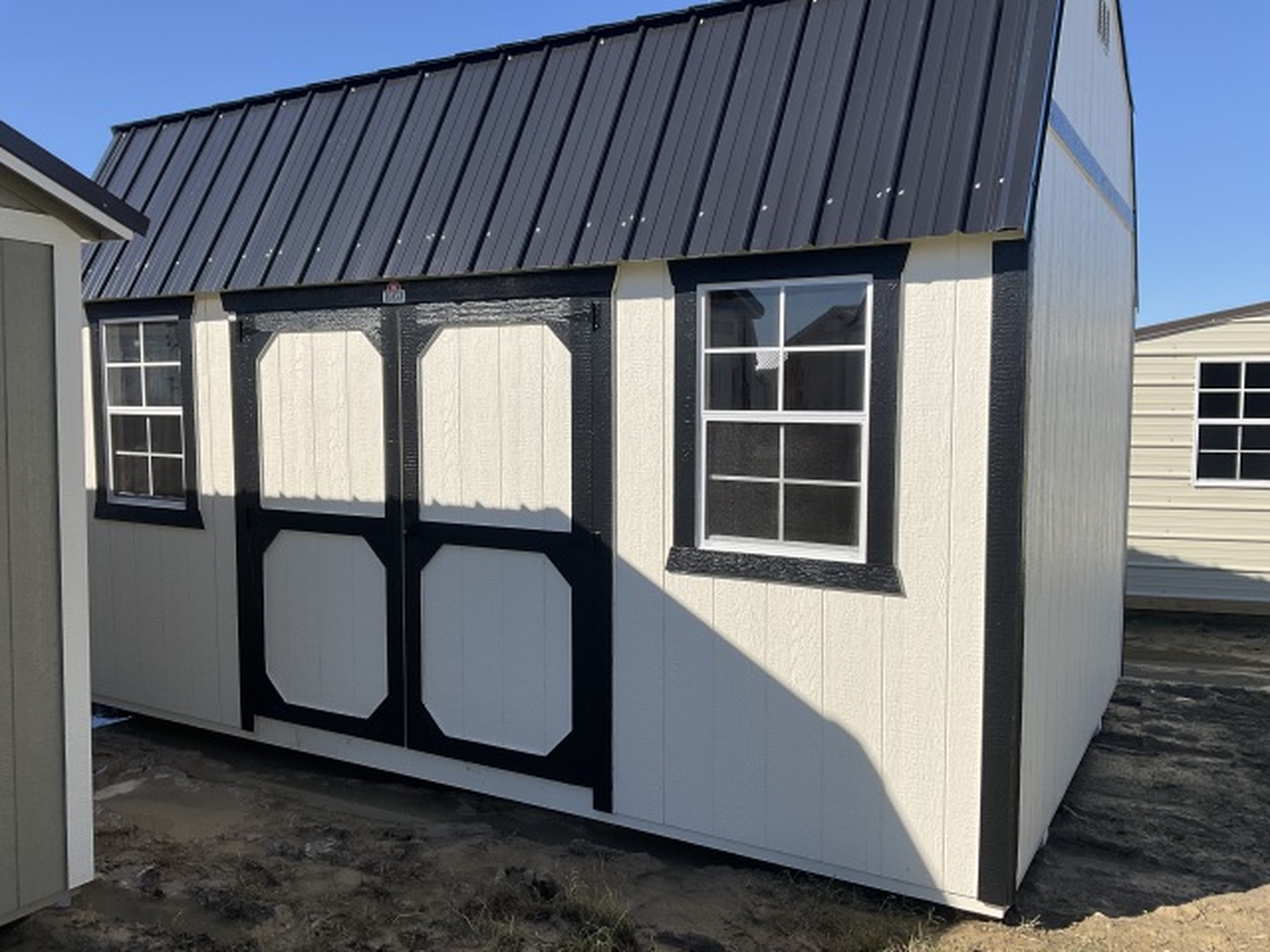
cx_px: 635
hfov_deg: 61.7
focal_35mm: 29
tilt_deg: -3.3
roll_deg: +0.8
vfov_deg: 48.2
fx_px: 1064
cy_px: 476
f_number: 1.8
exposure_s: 1/2667
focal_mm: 3
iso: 16
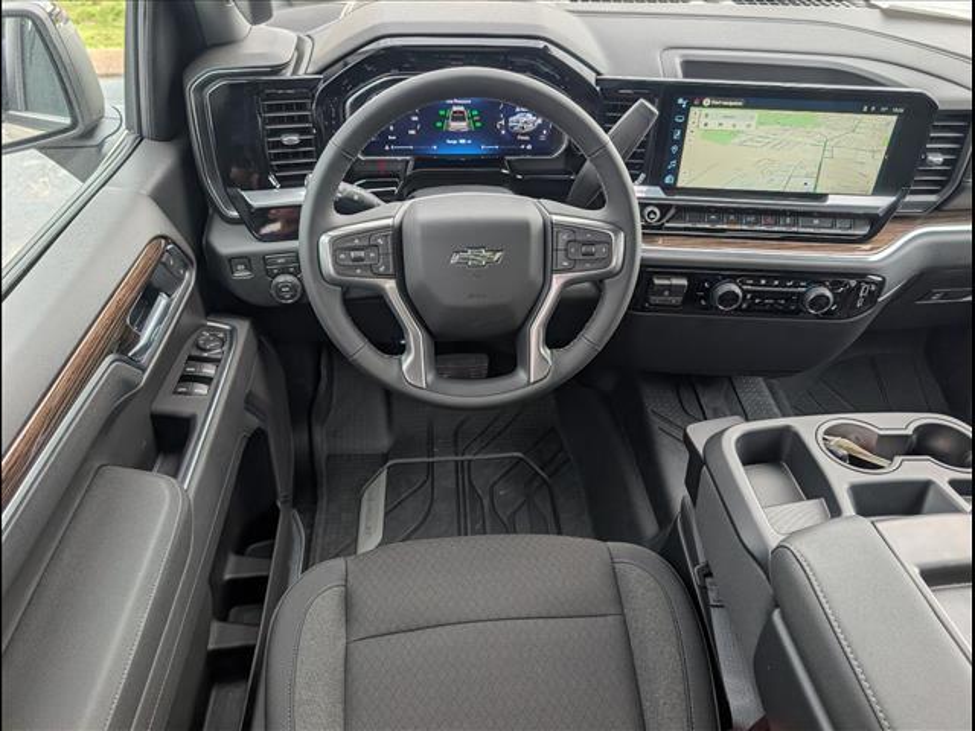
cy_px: 366
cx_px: 488
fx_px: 676
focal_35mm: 24
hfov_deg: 71.6
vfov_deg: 56.8
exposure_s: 1/455
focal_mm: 6.9
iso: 19
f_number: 1.68
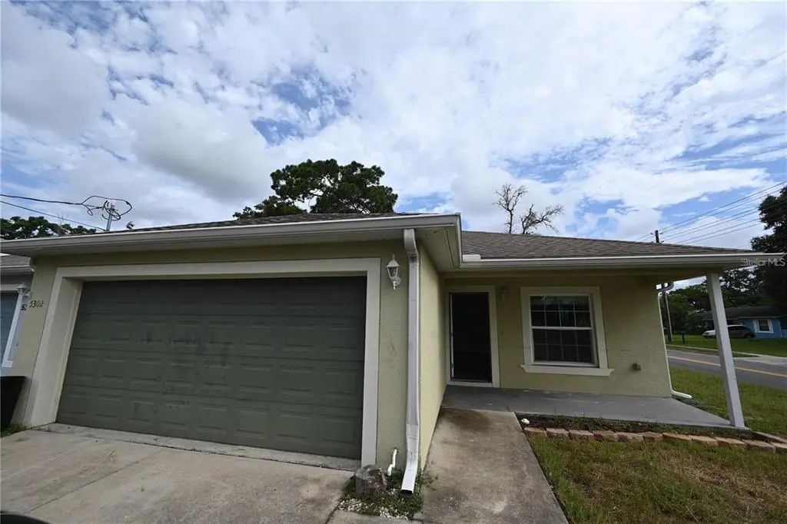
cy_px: 262
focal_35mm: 14
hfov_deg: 104.3
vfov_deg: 81.2
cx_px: 394
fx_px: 306
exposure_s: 1/400
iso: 100
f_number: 7.1
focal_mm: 14
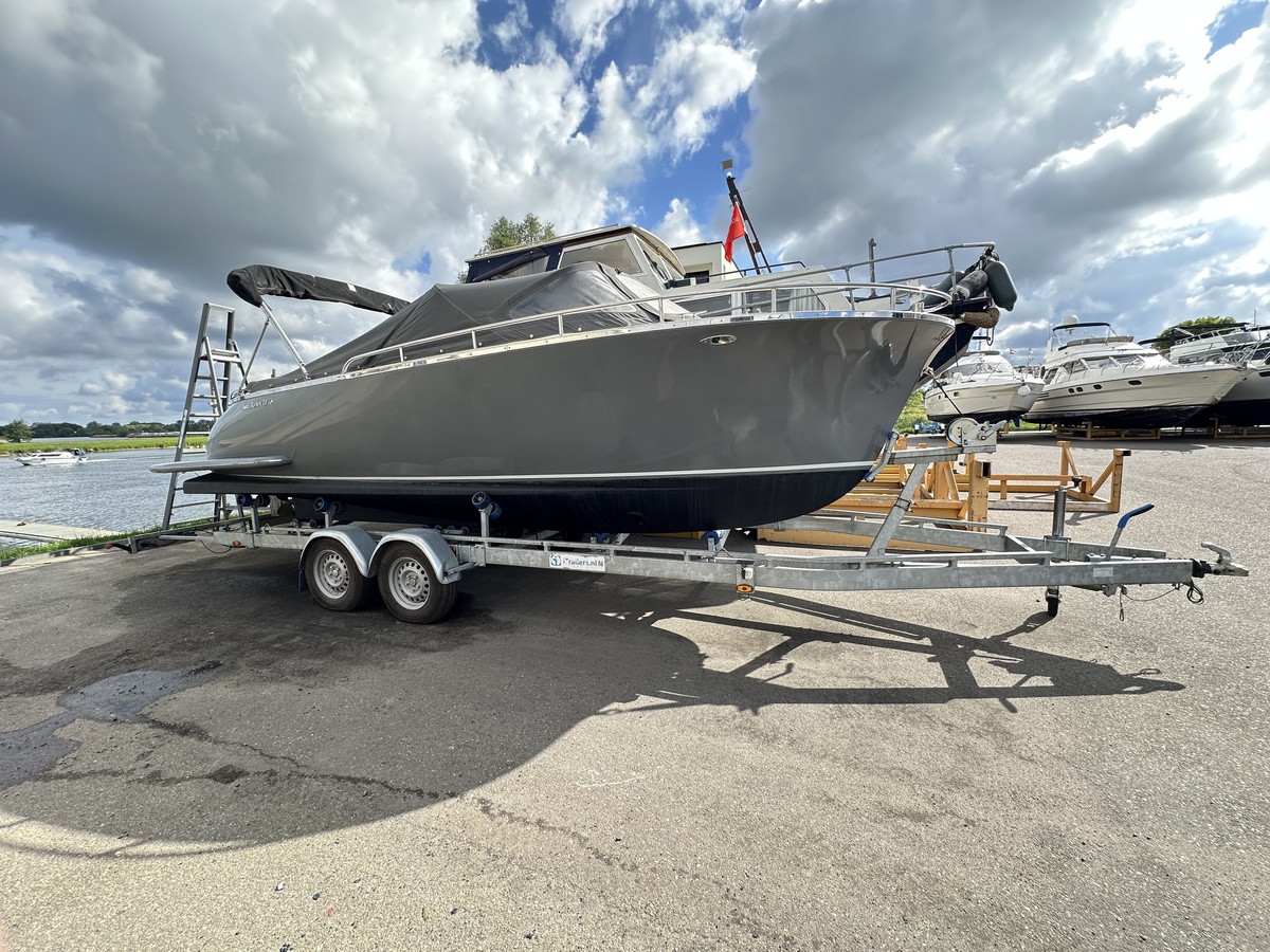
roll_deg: +1.1
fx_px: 514
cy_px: 476
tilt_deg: -5.7
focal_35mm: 14
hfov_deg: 102.1
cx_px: 635
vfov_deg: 85.7
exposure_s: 1/548
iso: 40
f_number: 2.2
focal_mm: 2.22
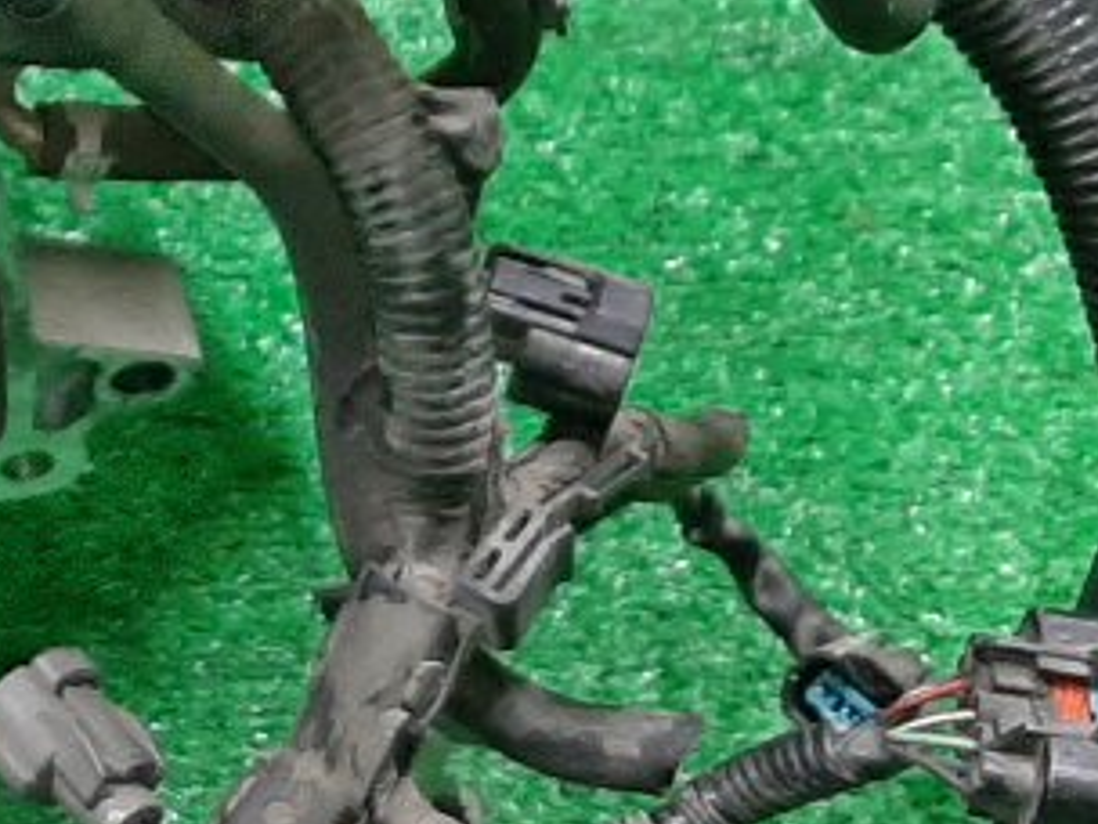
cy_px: 40
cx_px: -455
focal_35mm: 123
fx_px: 3901
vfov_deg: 11.9
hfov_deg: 15.1
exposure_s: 1/50
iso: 220
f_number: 1.7
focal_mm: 3.93
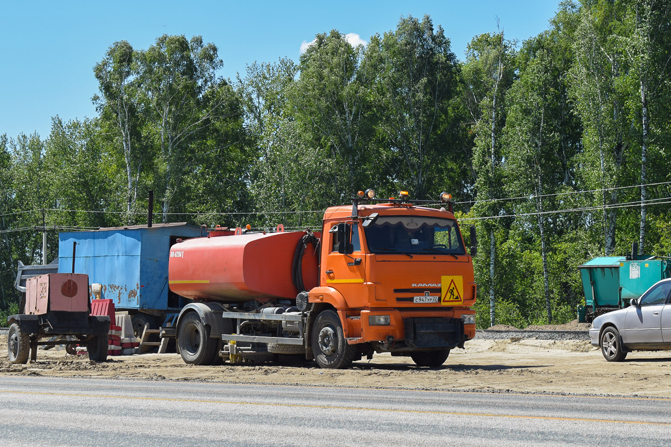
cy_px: 220
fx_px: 1575
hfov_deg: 24.0
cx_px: 343
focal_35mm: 85
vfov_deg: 16.2
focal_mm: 55
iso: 200
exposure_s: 1/320
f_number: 9
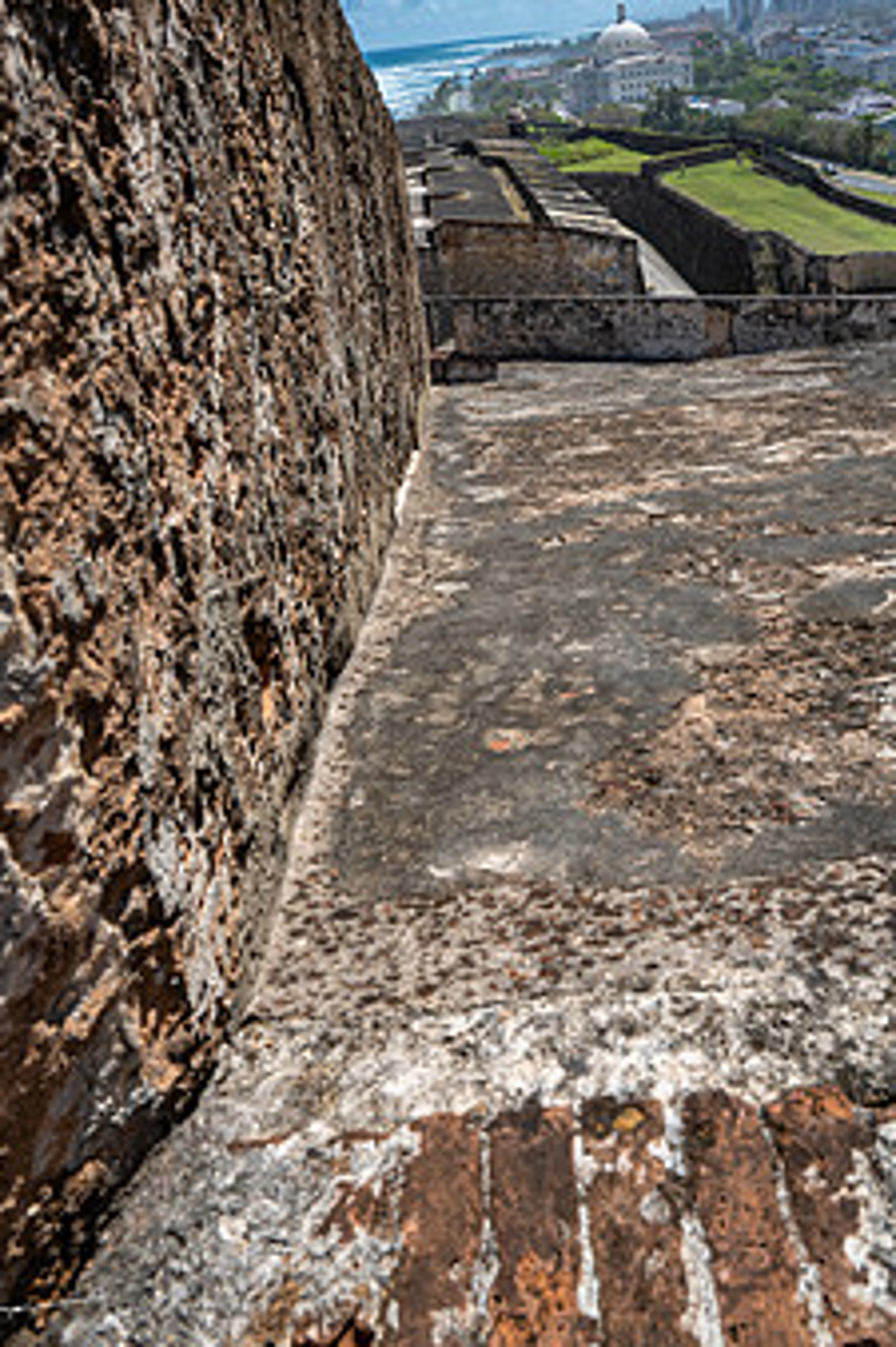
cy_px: 478
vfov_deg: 57.8
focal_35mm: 32
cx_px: 490
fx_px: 1196
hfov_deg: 41.0
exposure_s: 1/125
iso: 80
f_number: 8
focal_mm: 24
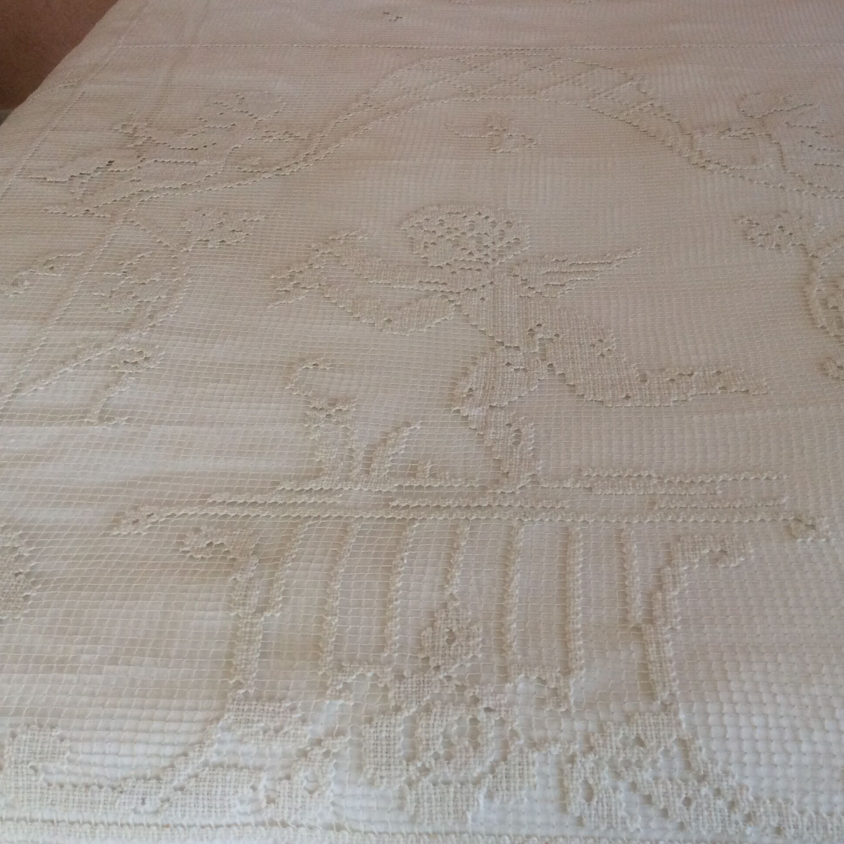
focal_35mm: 38
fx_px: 1048
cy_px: 422
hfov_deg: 43.7
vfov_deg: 43.9
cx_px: 496
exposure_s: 1/25
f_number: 2.4
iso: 64
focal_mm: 3.3
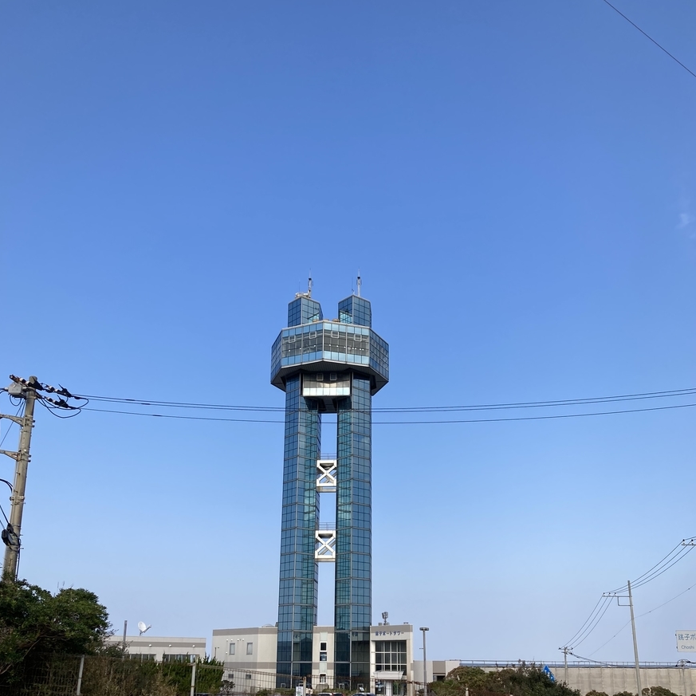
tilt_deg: +16.6
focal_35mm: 34
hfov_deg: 48.5
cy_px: 445
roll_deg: -1.0
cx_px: 347
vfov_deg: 47.9
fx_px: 773
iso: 20
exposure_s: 1/1715
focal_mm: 3.99
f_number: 1.8
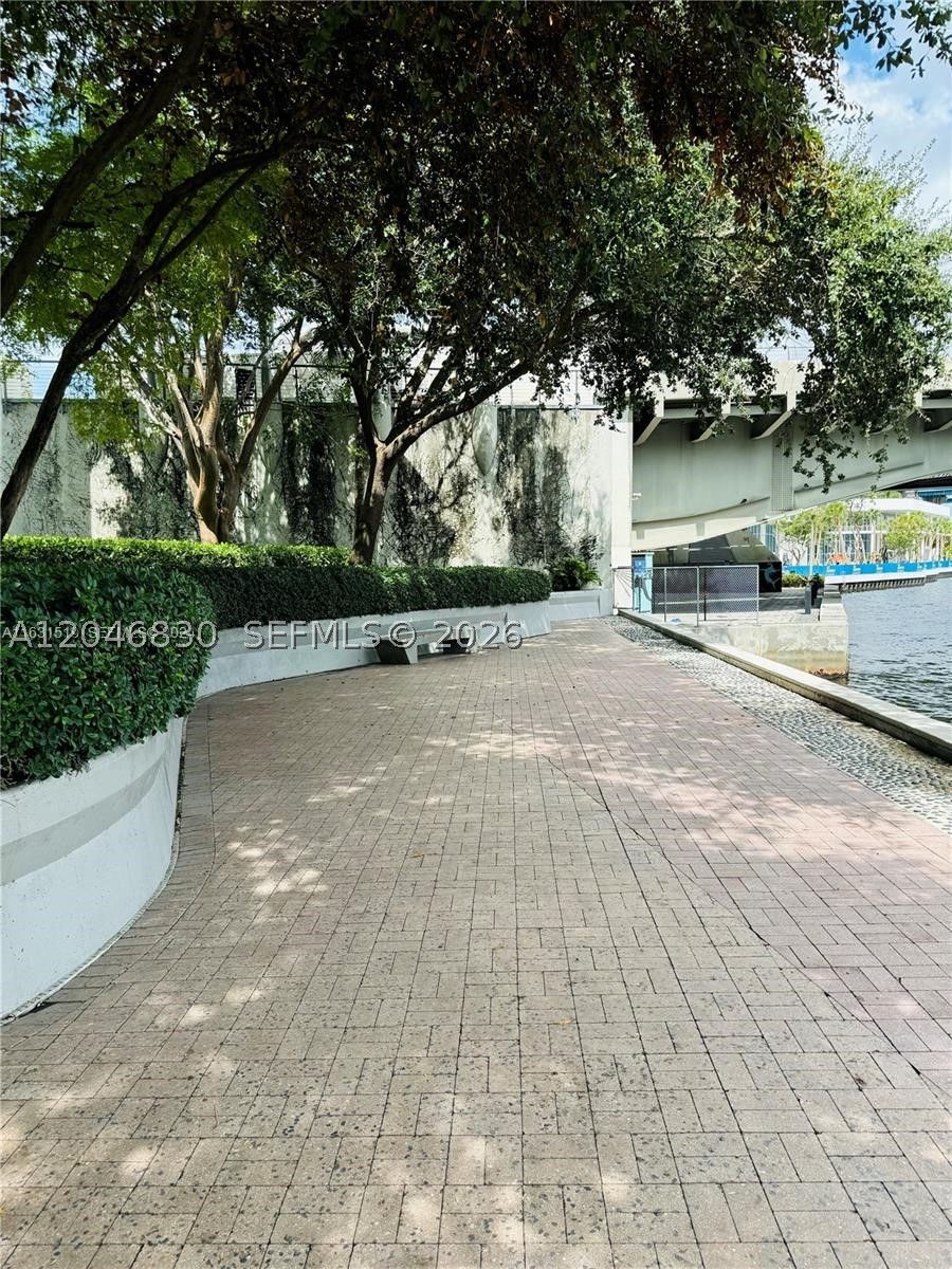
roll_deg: +2.3
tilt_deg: -6.3
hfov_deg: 56.8
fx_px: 880
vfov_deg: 71.6
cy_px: 634
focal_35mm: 24
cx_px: 476
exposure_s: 1/1425
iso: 80
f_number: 1.78
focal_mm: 6.76
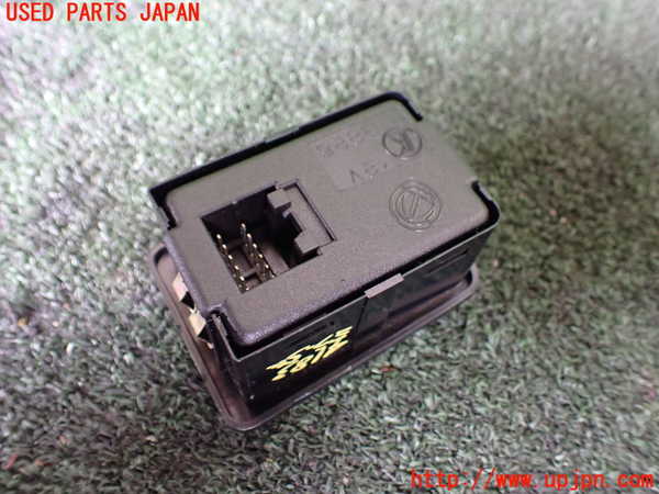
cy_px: 247
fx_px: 571
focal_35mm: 30
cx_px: 330
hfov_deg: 60.0
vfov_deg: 46.8
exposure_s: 1/30
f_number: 2.3
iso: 1000
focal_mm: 5.4
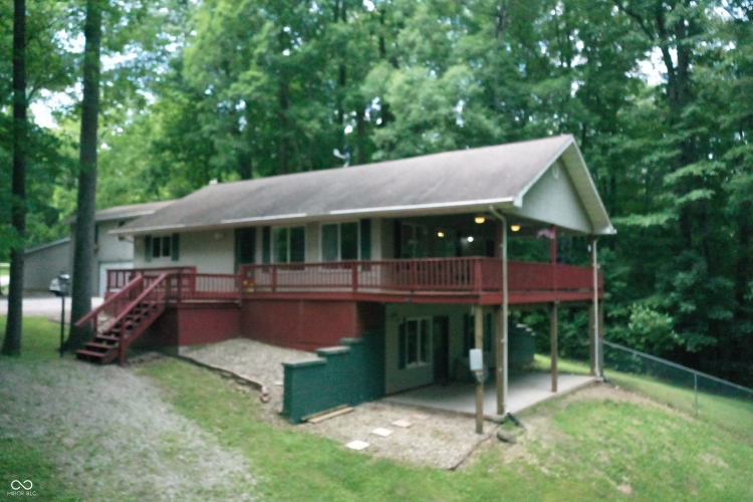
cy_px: 251
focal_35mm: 28
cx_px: 376
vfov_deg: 46.4
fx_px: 586
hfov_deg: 65.5
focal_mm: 10.26
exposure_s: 1/8000
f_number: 3.2
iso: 6400
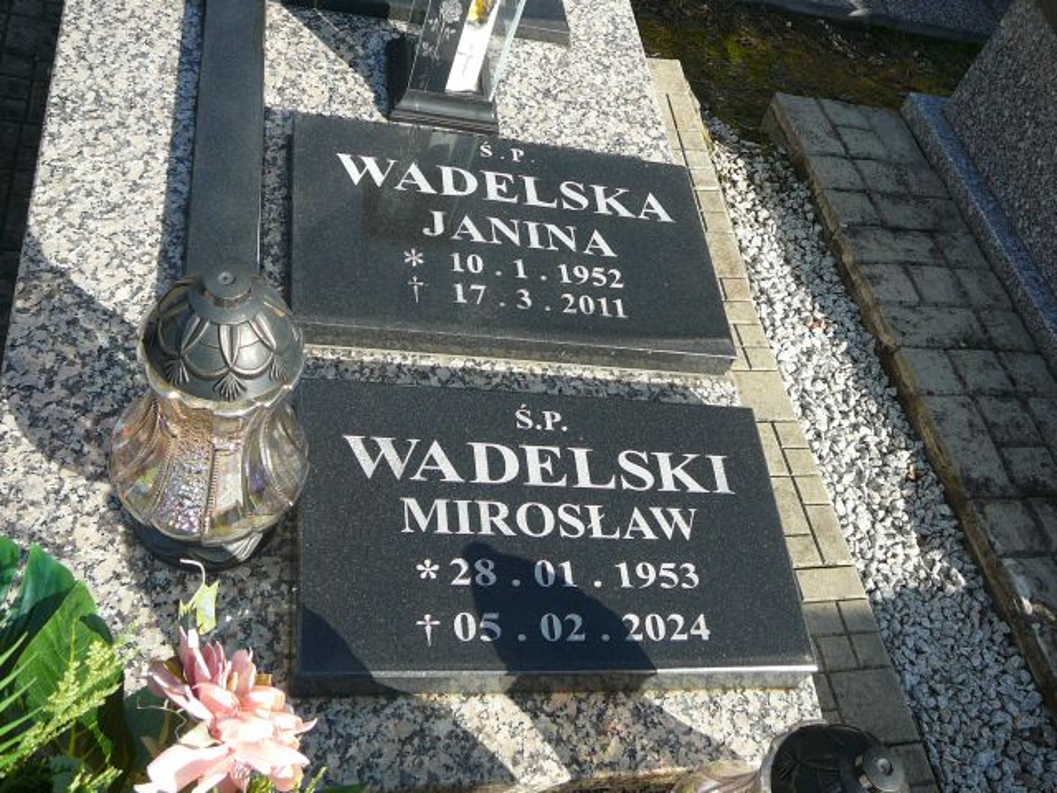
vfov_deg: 40.7
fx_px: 1069
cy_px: 396
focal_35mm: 35
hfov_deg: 52.6
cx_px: 528
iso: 80
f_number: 2.8
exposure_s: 1/640
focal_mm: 5.2
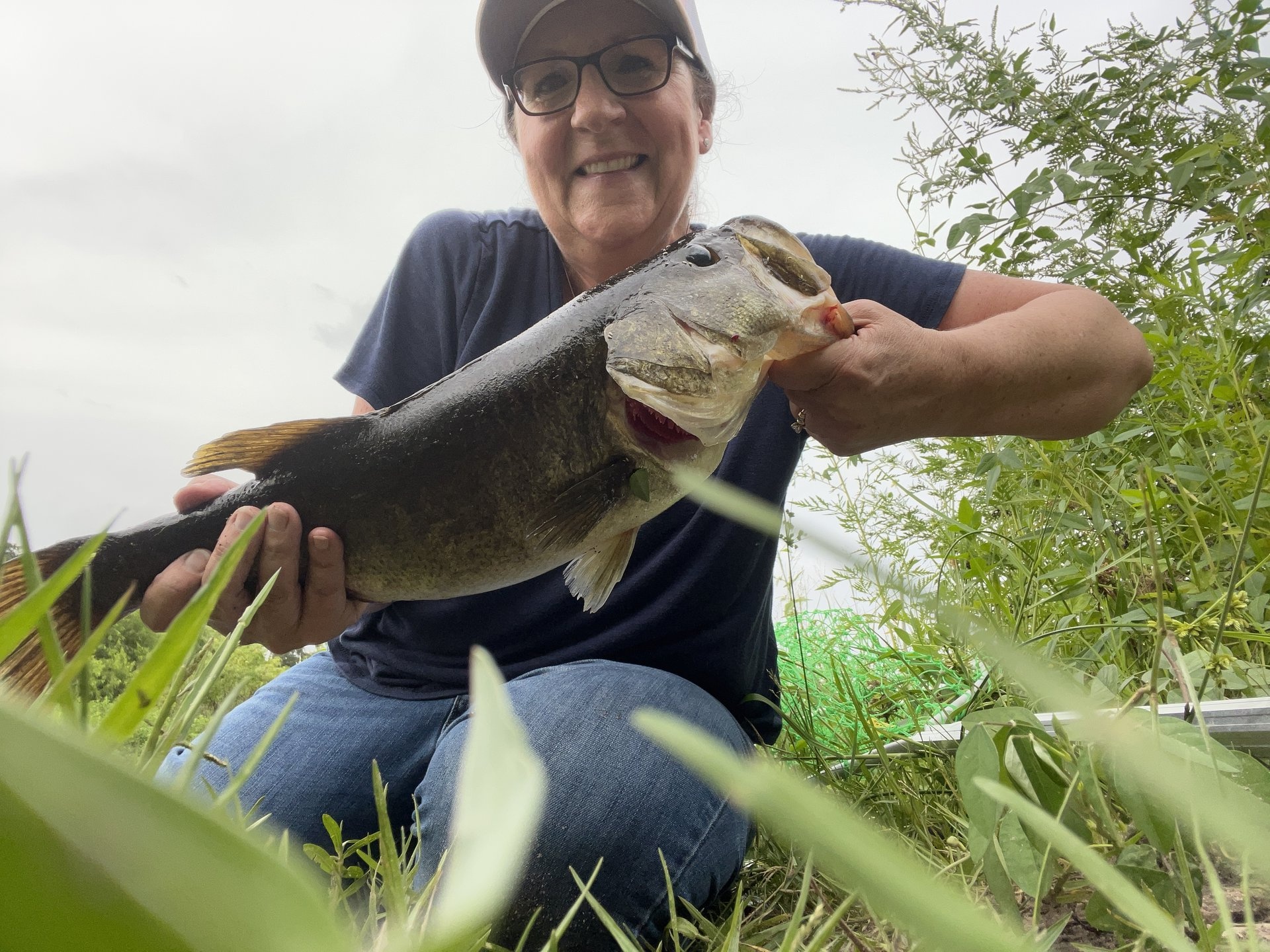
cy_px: 476
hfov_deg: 73.9
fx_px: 844
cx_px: 635
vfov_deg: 58.9
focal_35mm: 23
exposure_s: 1/121
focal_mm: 2.71
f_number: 2.2
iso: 40
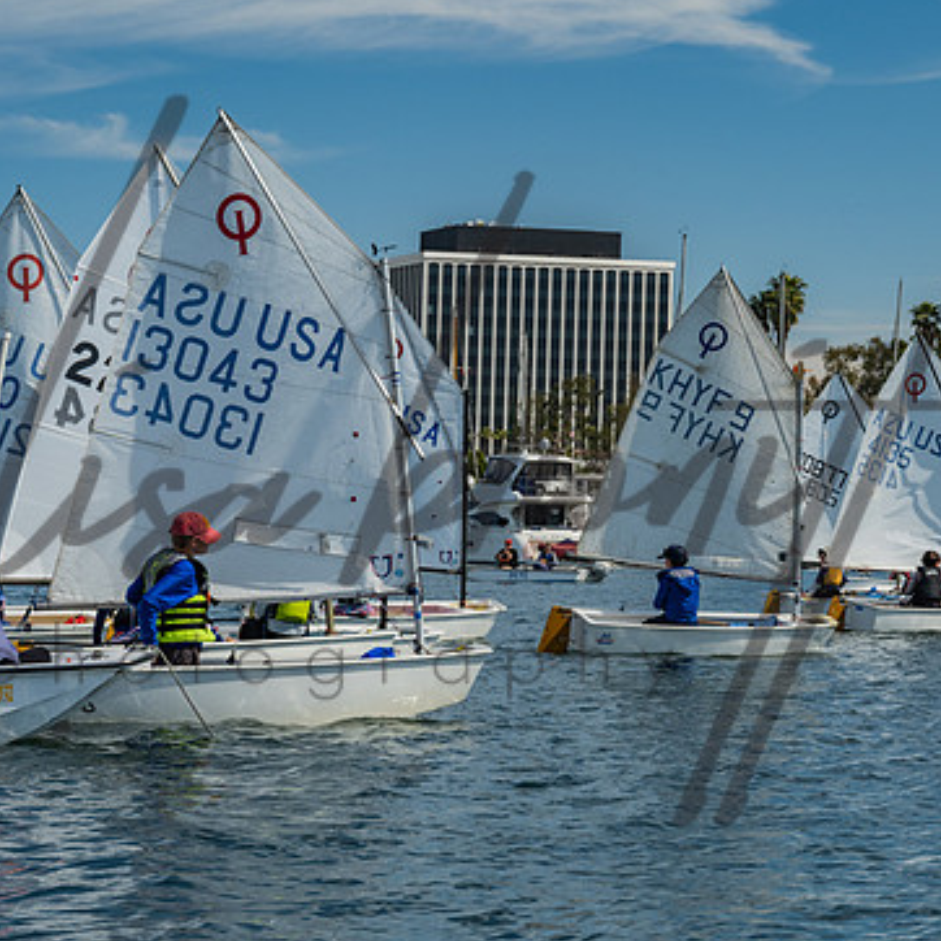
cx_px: 559
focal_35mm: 113
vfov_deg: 15.4
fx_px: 3475
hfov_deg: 15.4
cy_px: 467
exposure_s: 1/250
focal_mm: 83
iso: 250
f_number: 10
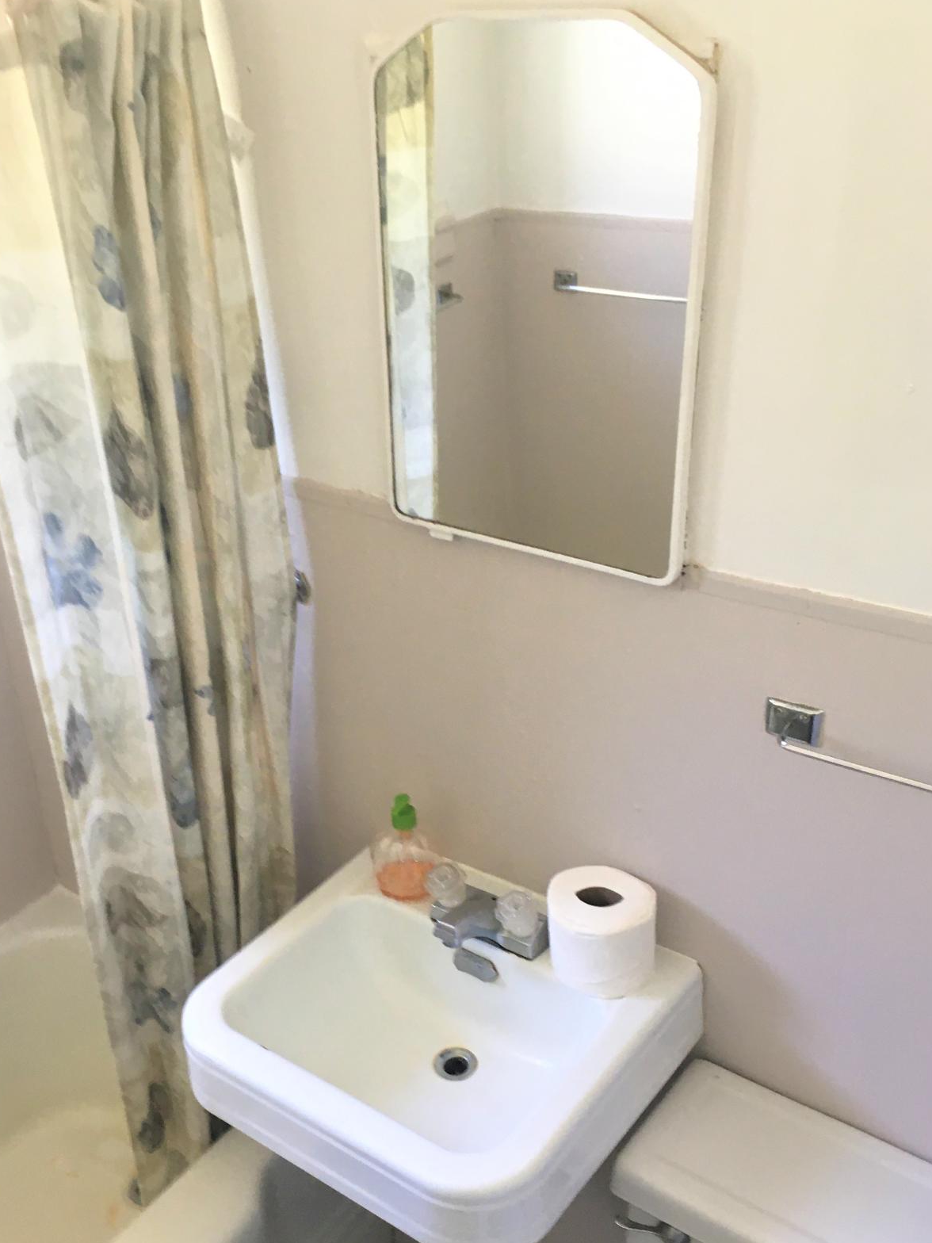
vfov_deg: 50.0
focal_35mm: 37
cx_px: 368
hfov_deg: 38.5
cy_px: 709
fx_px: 1328
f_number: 2.2
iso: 64
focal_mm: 4.15
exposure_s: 1/30
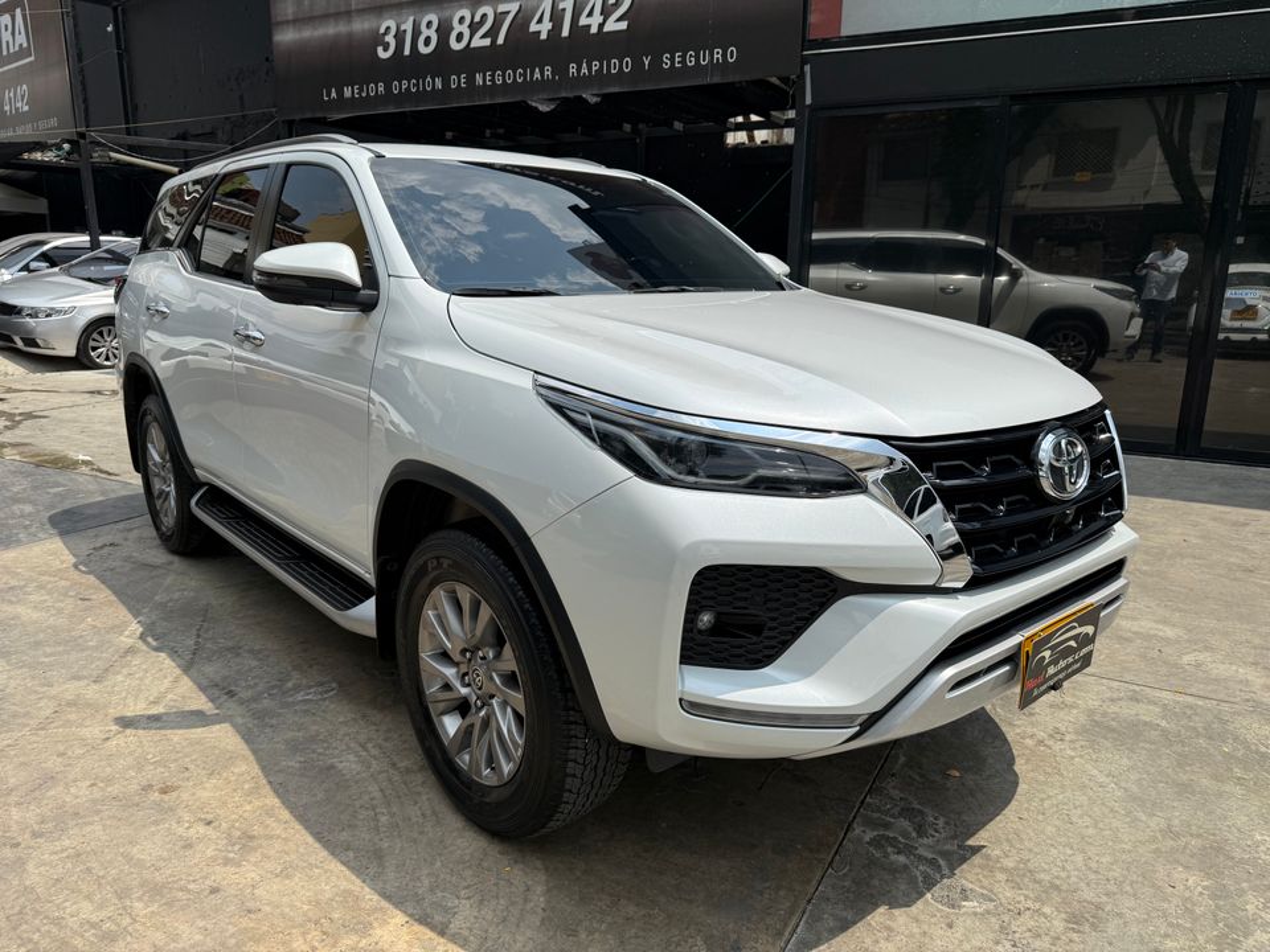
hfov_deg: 71.6
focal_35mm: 24
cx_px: 635
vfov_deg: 56.8
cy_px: 476
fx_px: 881
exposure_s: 1/7353
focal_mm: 6.76
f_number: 1.78
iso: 80
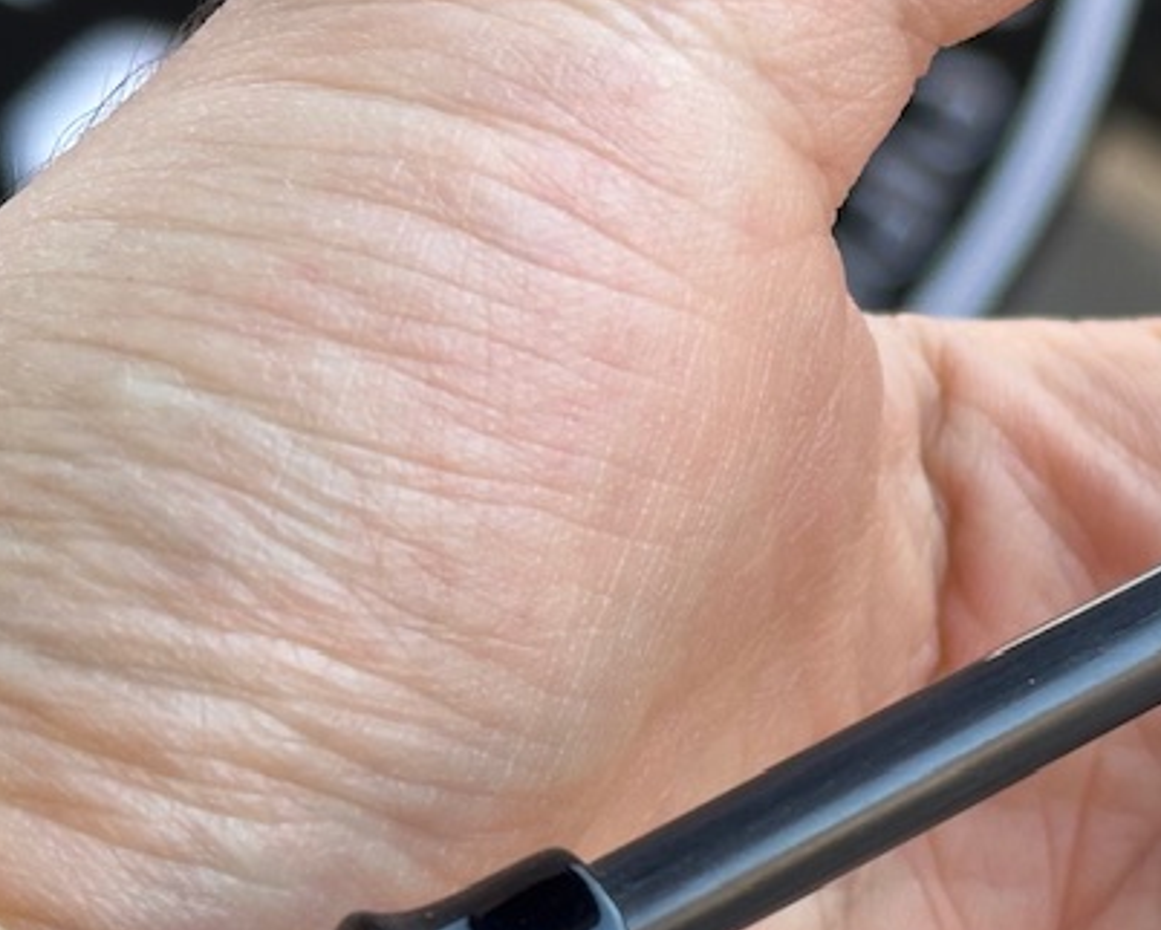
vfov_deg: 10.4
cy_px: 407
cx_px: 1138
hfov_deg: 12.8
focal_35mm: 149
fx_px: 5122
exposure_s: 1/238
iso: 50
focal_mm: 6.86
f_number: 1.78
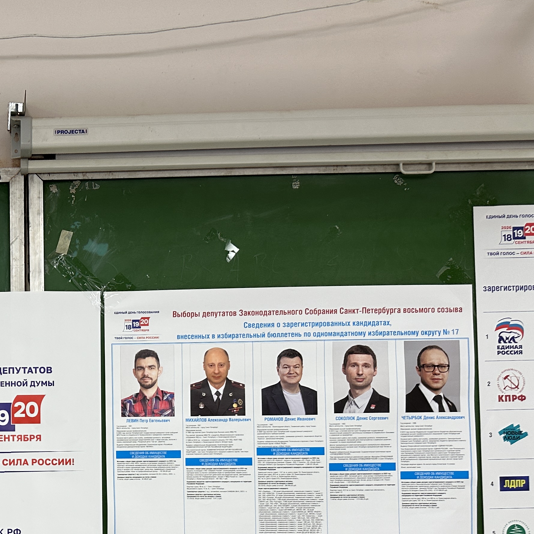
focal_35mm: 48
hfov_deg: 32.8
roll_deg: +1.2
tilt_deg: -1.5
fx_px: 838
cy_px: 431
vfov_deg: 34.2
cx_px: 15
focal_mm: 6.86
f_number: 1.78
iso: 125
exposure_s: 1/100
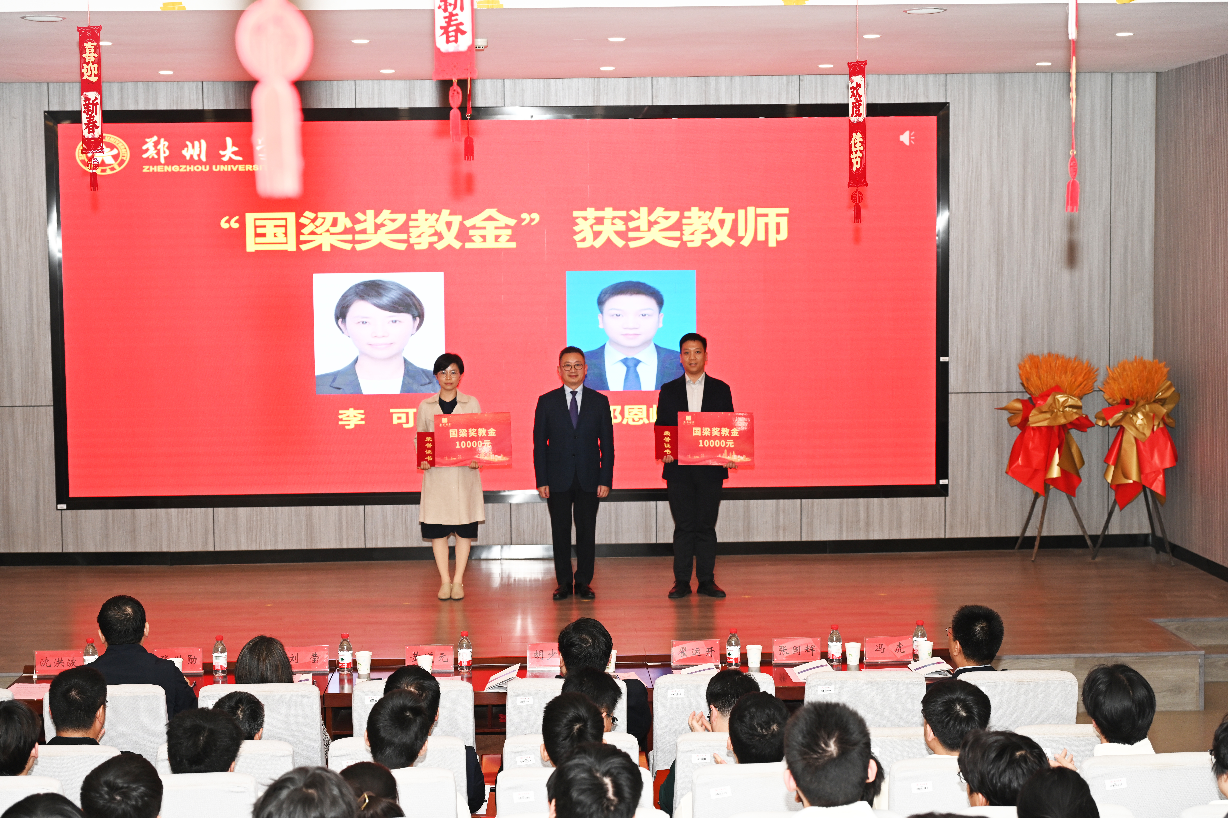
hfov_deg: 35.6
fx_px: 1910
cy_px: 409
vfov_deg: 24.2
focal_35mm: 56
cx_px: 614
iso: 500
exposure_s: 1/125
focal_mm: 56
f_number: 4.5
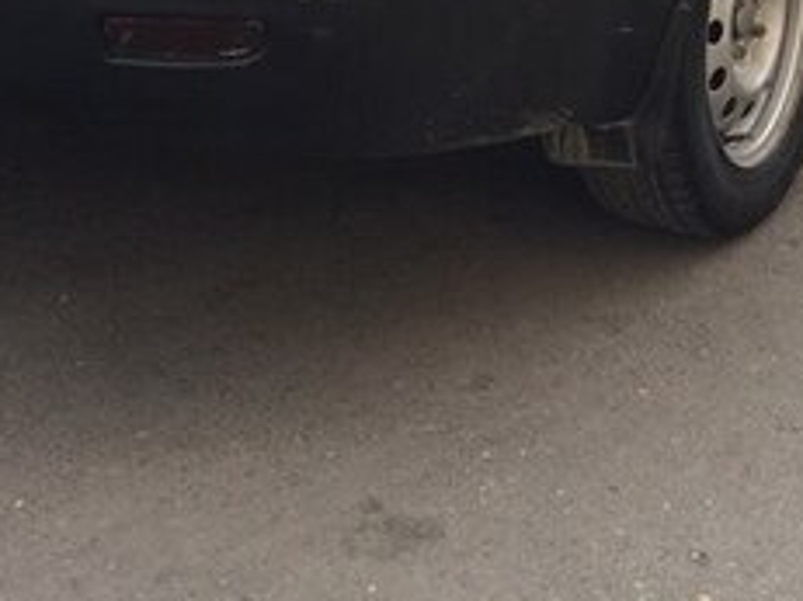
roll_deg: -2.1
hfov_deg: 23.6
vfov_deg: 16.5
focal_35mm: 83
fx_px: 1924
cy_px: -238
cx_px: 445
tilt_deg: -7.3
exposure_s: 1/519
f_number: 2.2
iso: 32
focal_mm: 4.15
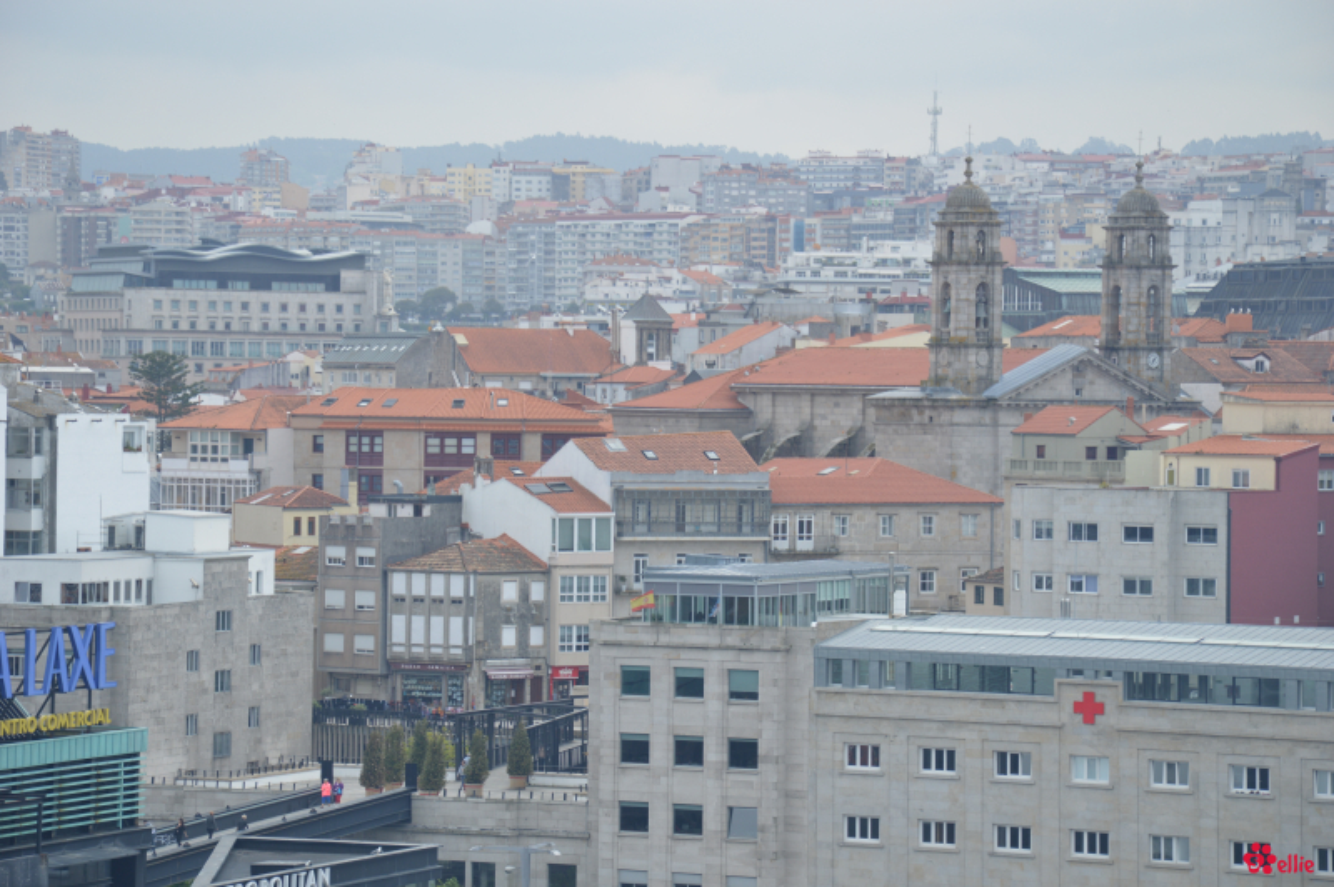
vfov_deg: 9.3
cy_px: 444
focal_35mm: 147
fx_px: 5443
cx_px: 667
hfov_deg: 14.0
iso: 100
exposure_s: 1/250
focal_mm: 98
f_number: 8
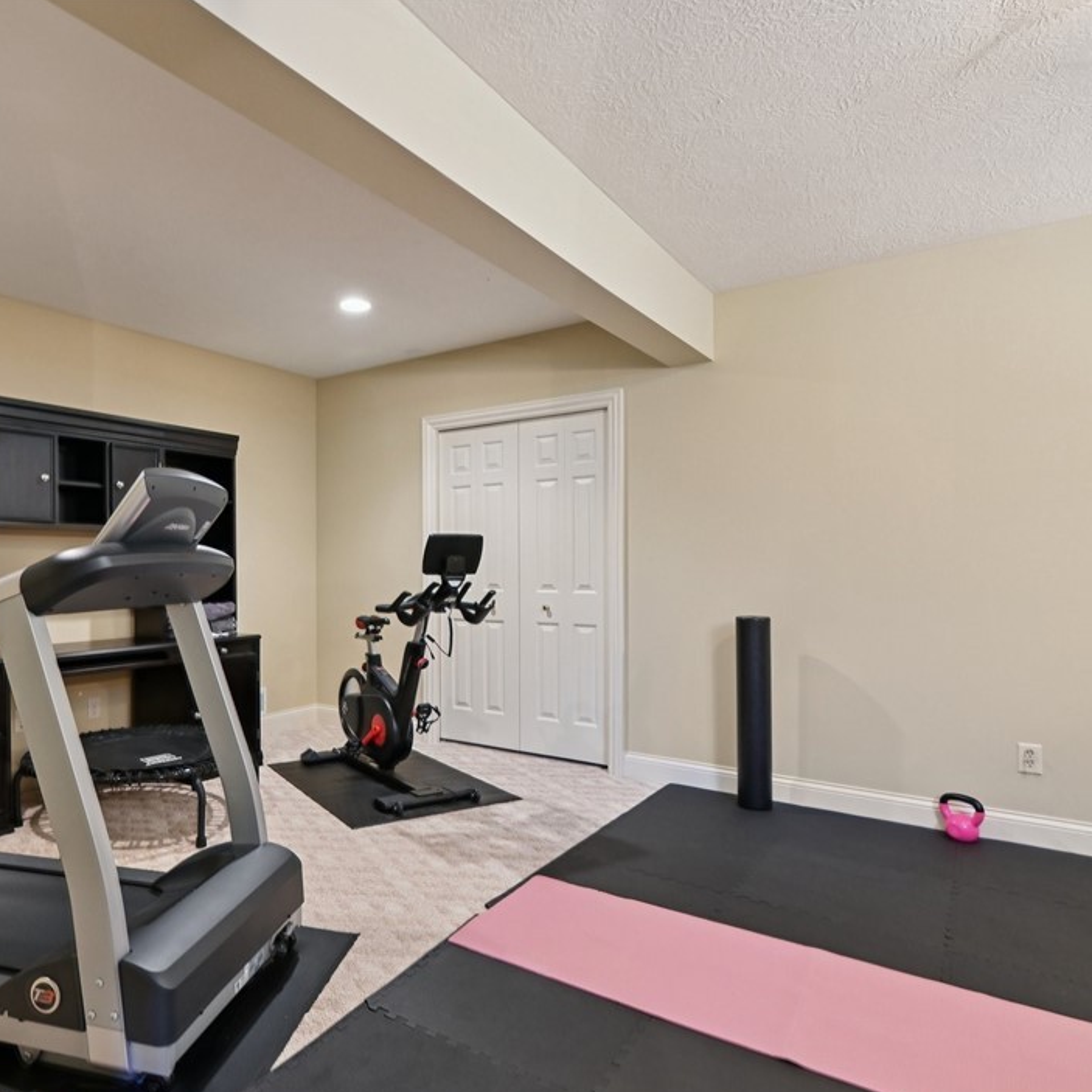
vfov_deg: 72.1
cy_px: 557
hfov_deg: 70.5
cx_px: 382
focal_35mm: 21
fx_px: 749
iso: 1000
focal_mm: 16
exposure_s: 1/13
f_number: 6.3
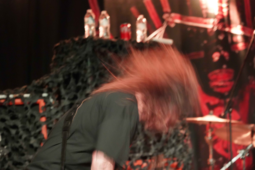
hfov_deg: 21.2
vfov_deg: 14.3
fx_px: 680
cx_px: 128
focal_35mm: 96
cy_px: 85
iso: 12800
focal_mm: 96
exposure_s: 1/20
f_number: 4
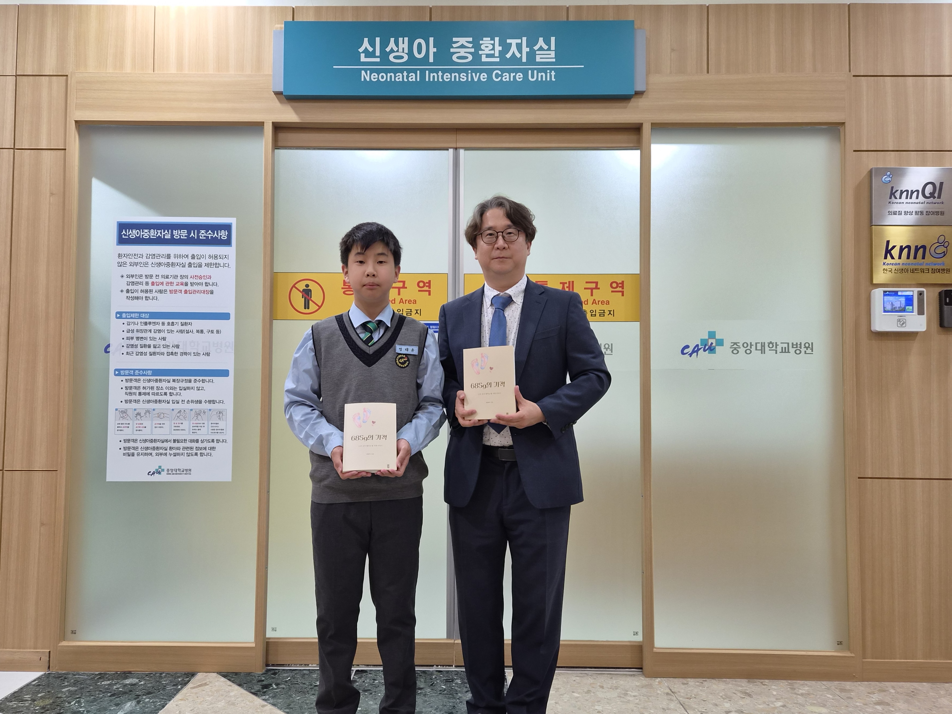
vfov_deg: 58.9
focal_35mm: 23
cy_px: 357
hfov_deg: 73.9
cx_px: 476
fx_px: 633
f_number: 1.8
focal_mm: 5.4
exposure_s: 1/120
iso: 160
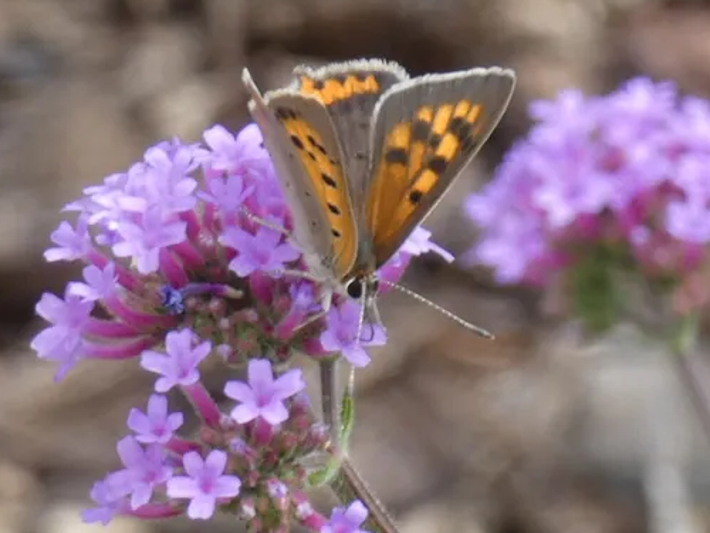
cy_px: 236
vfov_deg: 4.9
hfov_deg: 6.6
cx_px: 376
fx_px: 6194
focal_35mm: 302
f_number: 5.5
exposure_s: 1/100
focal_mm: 42.3
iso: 80
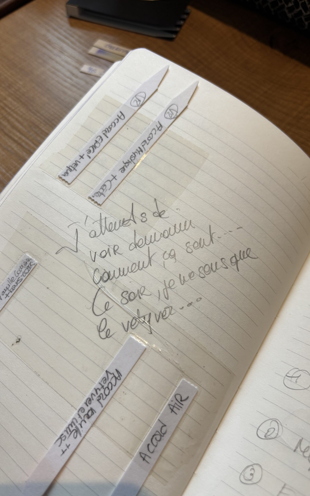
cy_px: 248
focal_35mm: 28
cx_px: 144
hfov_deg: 44.5
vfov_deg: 66.5
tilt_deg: -62.4
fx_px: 378
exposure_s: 1/121
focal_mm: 5.96
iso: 50
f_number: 1.6
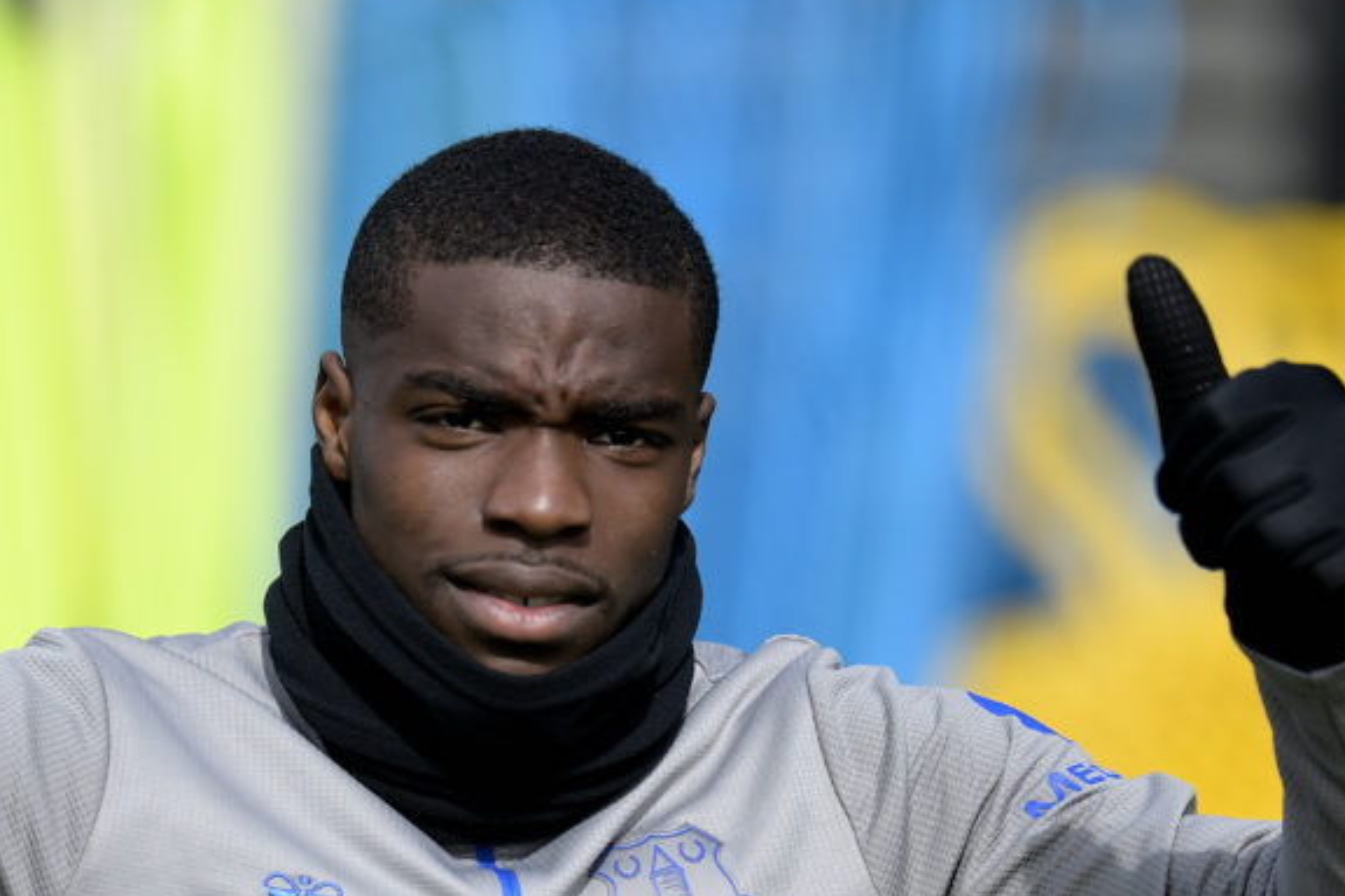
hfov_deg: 2.9
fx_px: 26562
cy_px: 750
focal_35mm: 711
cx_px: 458
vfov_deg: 1.9
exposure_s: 1/1600
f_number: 2.8
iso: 200
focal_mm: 400
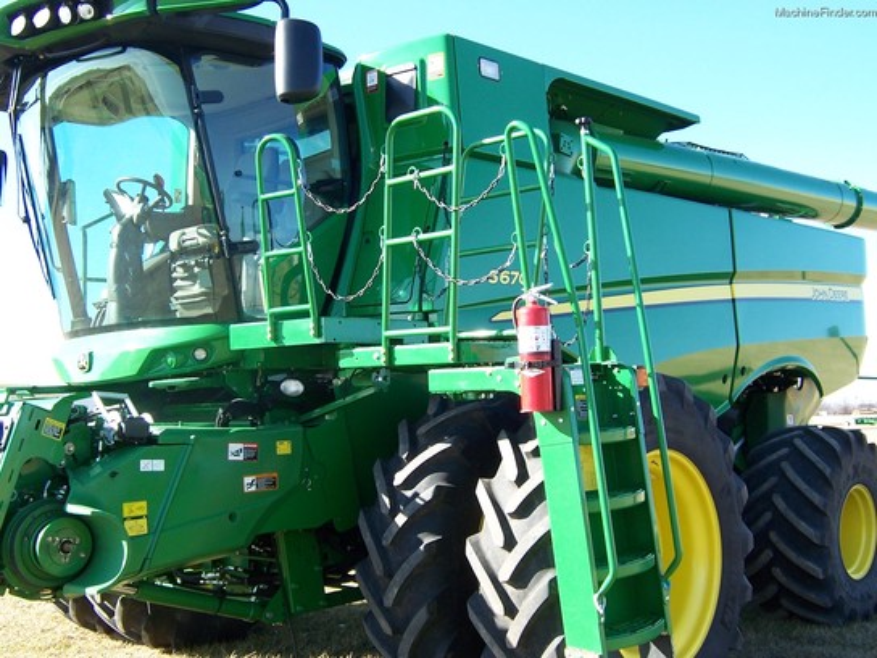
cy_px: 329
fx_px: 1013
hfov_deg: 46.8
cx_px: 438
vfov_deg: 36.0
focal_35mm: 40
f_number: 4
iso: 80
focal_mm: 6.7
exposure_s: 1/180
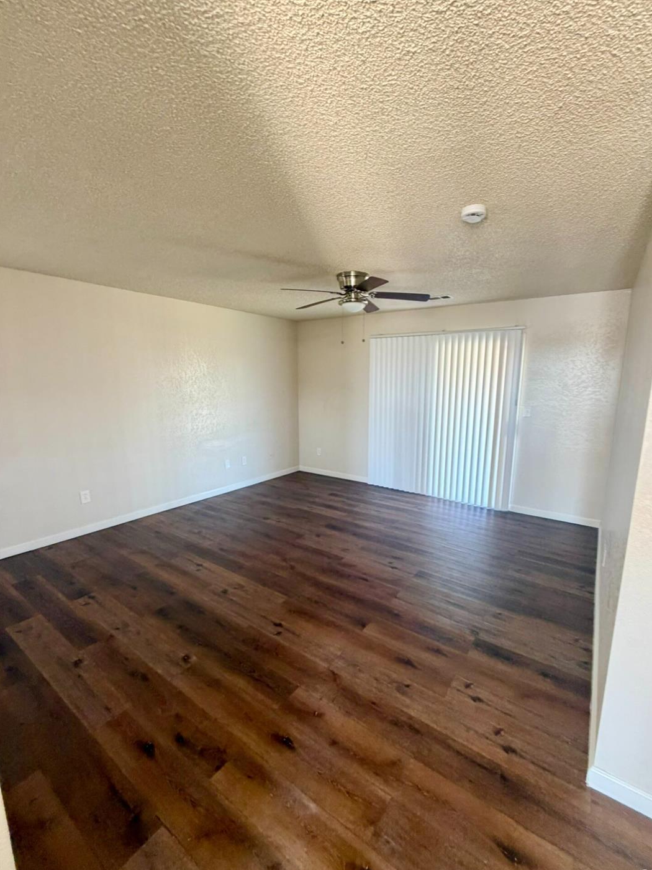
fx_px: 377
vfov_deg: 98.2
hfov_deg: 81.6
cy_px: 446
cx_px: 347
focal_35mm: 15
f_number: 2.2
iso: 320
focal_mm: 2.22
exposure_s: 1/60
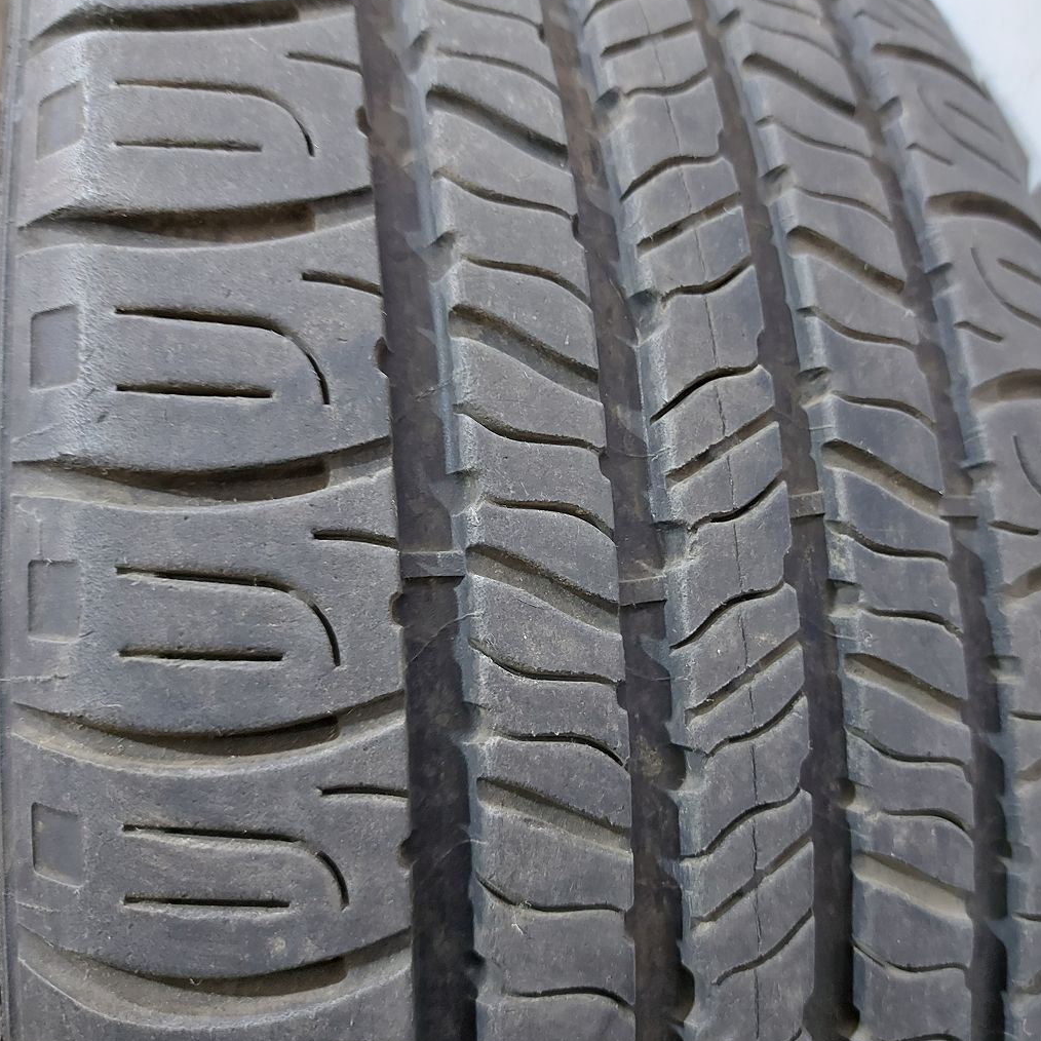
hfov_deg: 55.3
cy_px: 518
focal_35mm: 29
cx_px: 607
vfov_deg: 55.6
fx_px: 987
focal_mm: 5.23
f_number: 1.8
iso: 250
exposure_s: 1/25
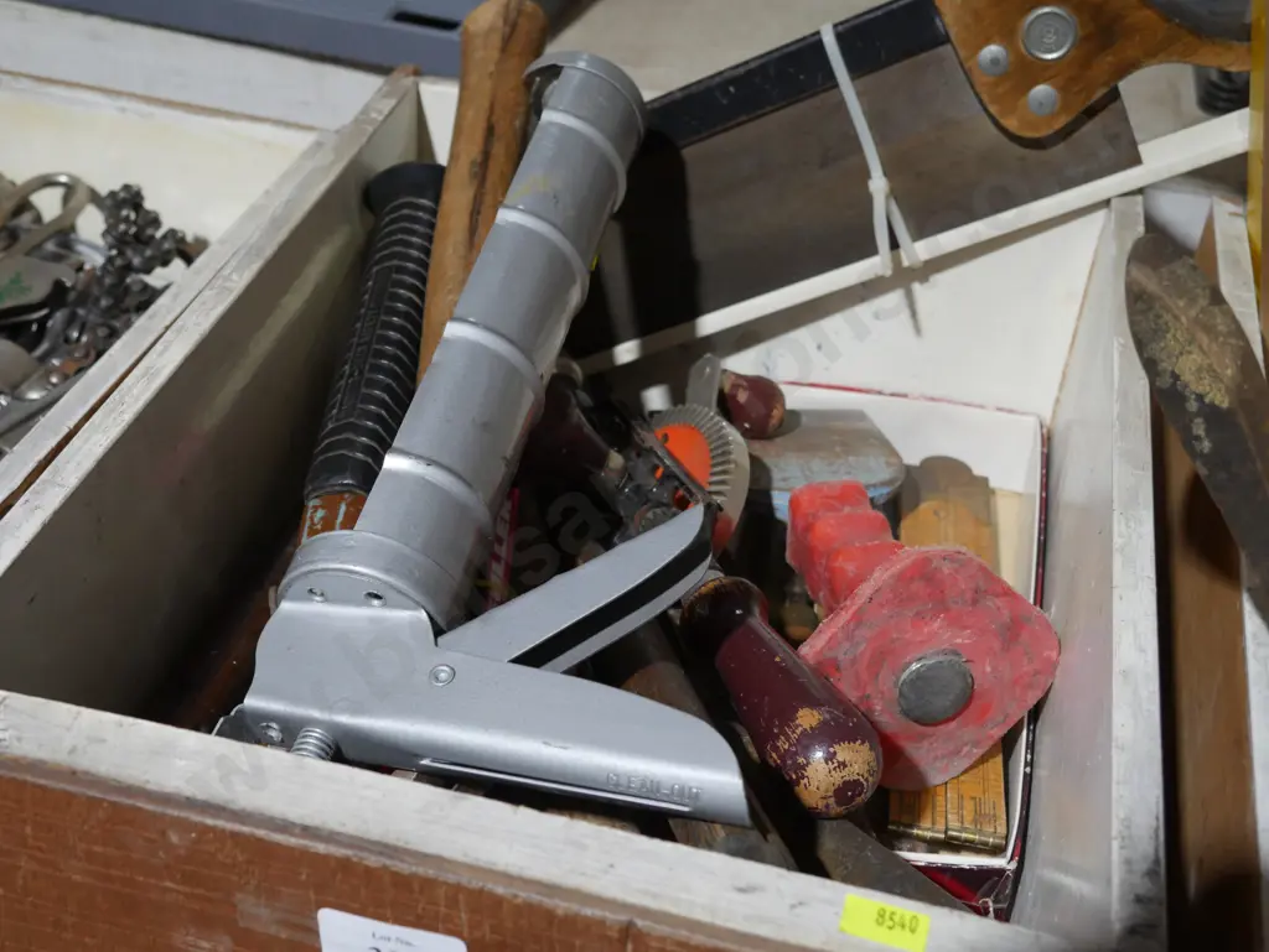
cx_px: 634
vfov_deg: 32.9
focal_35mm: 44
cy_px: 476
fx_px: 1614
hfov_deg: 42.9
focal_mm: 22
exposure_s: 1/60
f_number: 4.7
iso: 1000
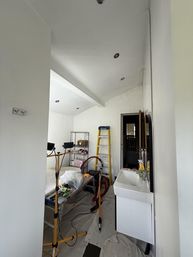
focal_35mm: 14
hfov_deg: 85.7
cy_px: 128
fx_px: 104
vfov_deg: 102.1
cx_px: 96
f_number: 2.2
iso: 64
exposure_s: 1/100
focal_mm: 2.22
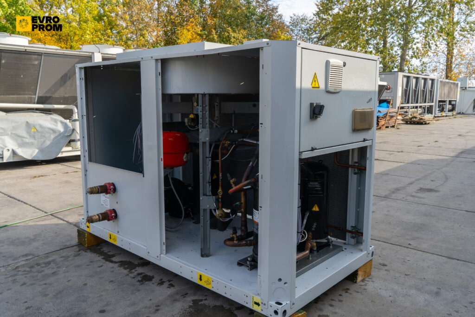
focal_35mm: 29
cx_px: 238
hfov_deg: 63.7
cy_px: 158
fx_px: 383
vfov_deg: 45.0
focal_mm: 29
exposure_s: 1/100
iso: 100
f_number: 10
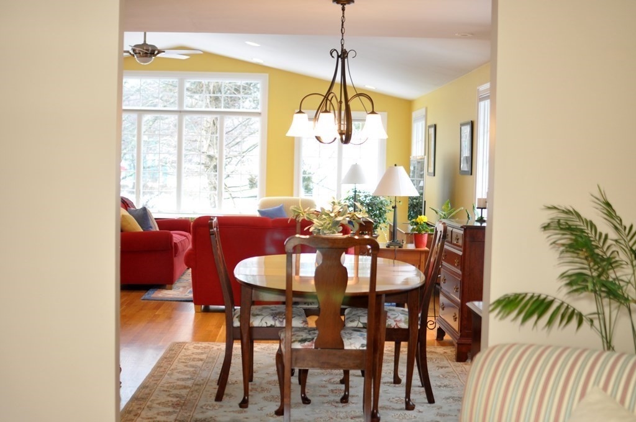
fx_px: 926
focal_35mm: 52
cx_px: 318
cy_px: 211
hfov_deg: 37.9
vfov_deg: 25.7
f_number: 2.5
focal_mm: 35
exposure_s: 1/125
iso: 500
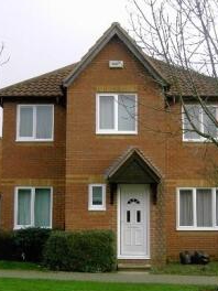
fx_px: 487
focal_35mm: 58
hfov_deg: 25.2
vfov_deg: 33.2
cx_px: 113
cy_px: 160
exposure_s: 1/160
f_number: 5.6
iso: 100
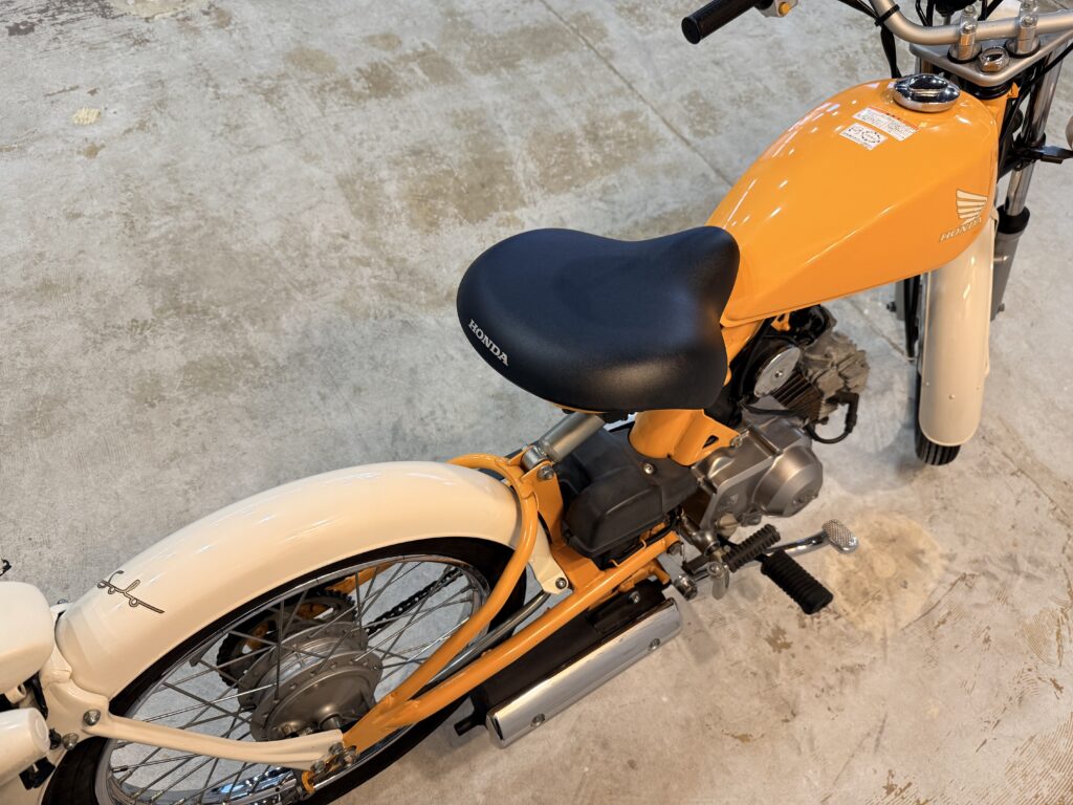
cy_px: 402
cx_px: 536
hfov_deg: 71.6
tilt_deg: -55.1
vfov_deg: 56.8
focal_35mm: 24
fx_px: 744
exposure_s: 1/60
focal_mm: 6.76
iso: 200
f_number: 1.78
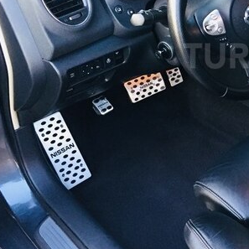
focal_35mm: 57
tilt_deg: -27.9
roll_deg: -1.7
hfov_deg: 27.6
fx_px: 464
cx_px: 269
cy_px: 56
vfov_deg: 29.5
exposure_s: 1/33
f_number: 2.2
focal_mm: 4.15
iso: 200
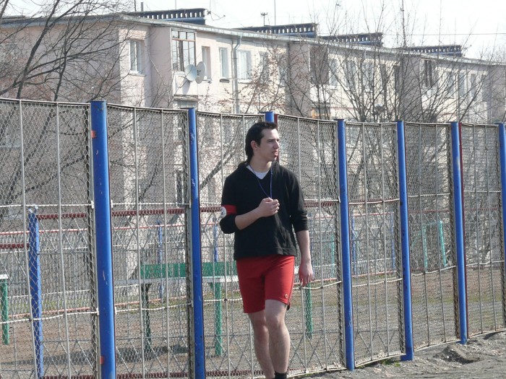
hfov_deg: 9.2
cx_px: 253
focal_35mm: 216
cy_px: 190
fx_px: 3157
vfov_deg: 6.9
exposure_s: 1/250
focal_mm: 25.6
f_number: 5.6
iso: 100
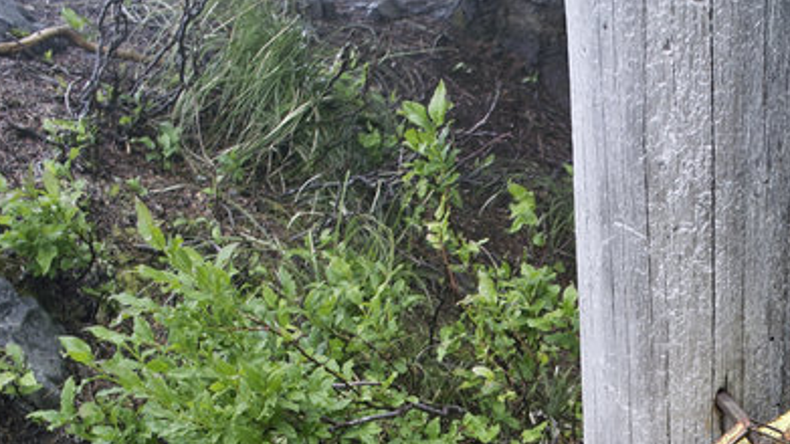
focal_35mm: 60
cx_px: 733
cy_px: 536
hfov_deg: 32.8
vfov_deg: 18.9
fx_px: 1257
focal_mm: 16.6
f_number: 4
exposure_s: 1/30
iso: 100
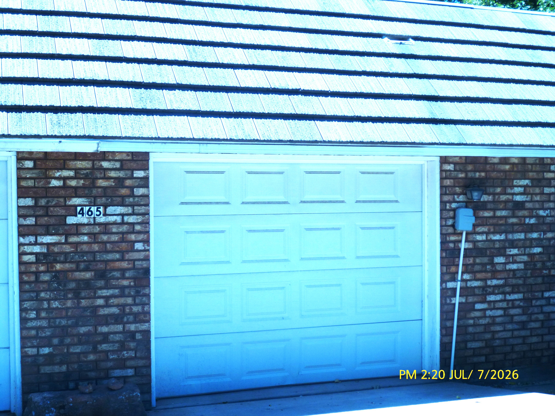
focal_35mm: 48
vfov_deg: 30.3
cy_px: 208
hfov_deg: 39.7
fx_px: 770
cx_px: 278
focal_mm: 8.6
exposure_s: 1/800
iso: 100
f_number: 4
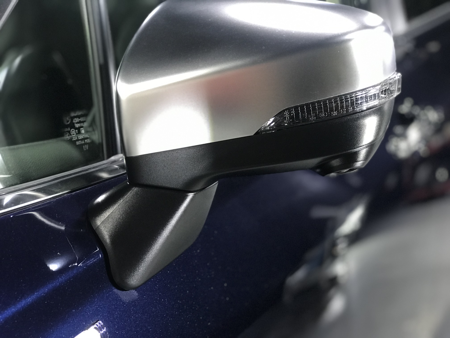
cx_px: 225
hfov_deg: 33.8
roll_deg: +2.1
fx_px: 741
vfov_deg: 25.7
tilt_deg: -13.7
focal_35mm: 57
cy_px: 169
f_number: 2.8
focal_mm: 6.6
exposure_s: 1/60
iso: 320
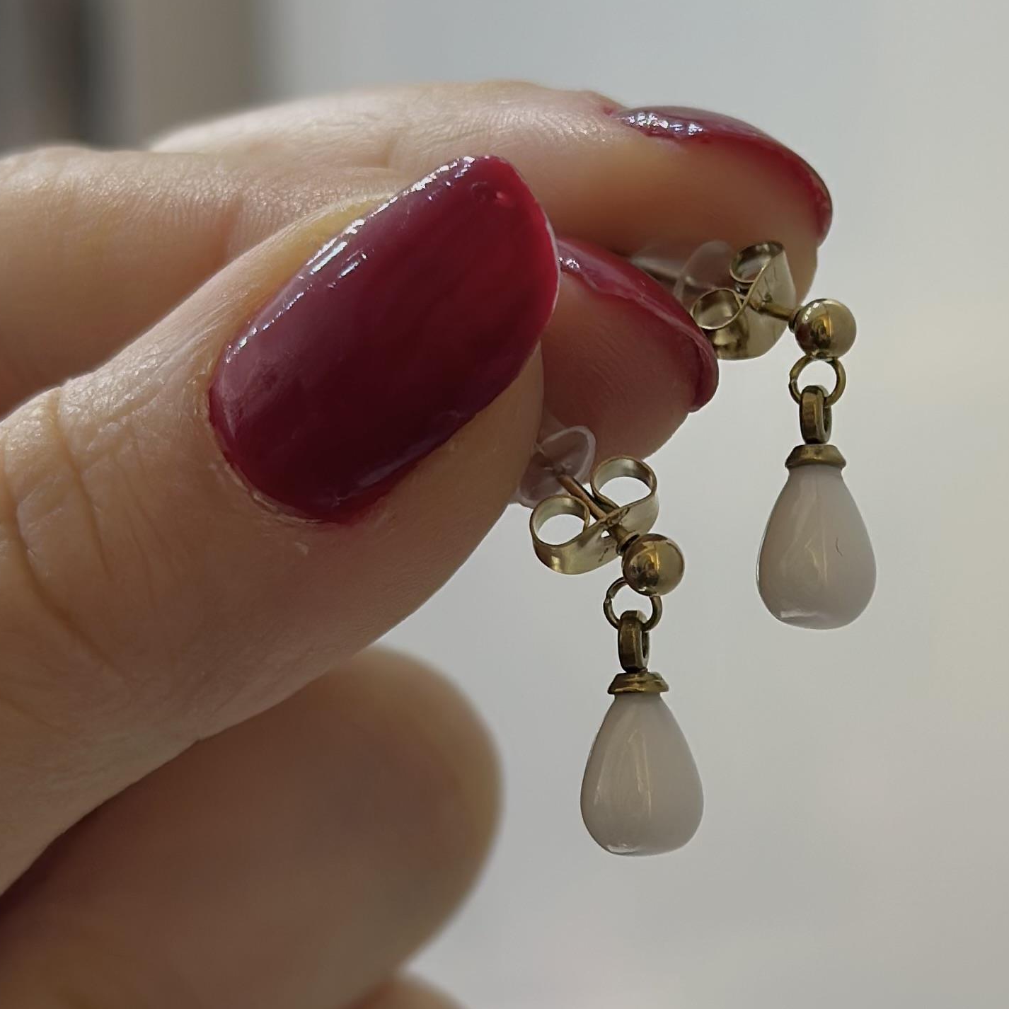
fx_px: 3957
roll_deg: +1.8
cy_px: 609
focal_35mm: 120
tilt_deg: -0.9
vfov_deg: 14.5
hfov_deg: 14.5
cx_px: 788
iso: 64
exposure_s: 1/141
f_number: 1.78
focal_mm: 6.86
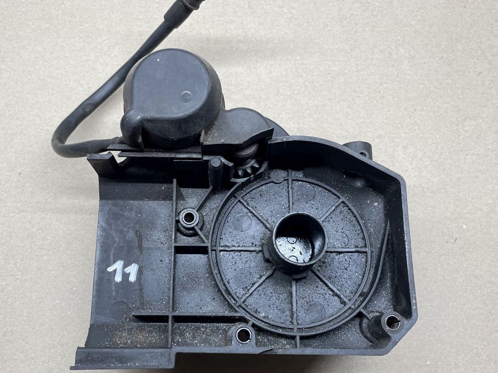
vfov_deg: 36.8
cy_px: 199
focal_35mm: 39
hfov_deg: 47.7
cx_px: 214
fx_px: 561
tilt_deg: -72.8
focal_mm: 4.2
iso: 100
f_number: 1.6
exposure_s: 1/100
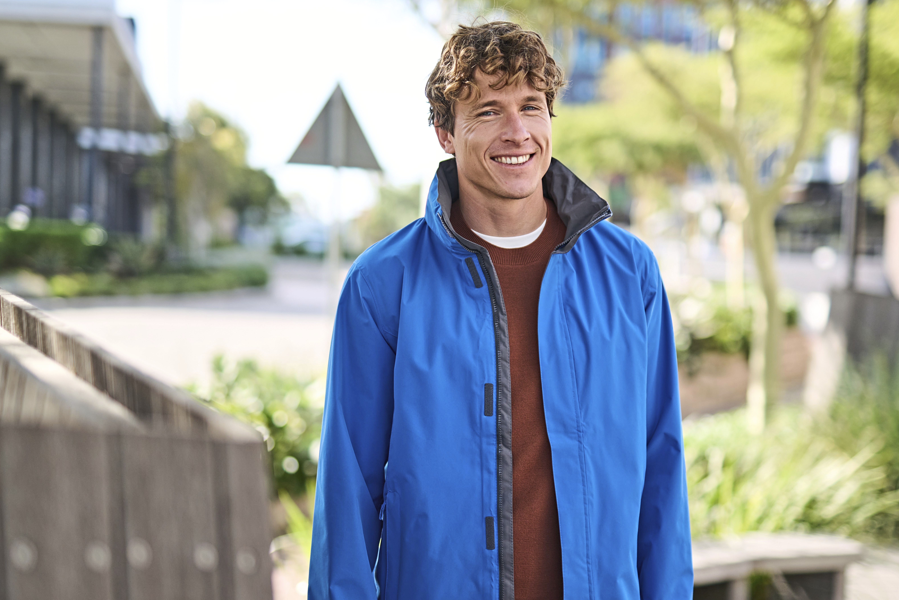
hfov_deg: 30.9
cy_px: 383
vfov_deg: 20.9
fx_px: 1623
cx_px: 499
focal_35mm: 65
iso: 200
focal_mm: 50
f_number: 1.4
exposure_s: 1/2500
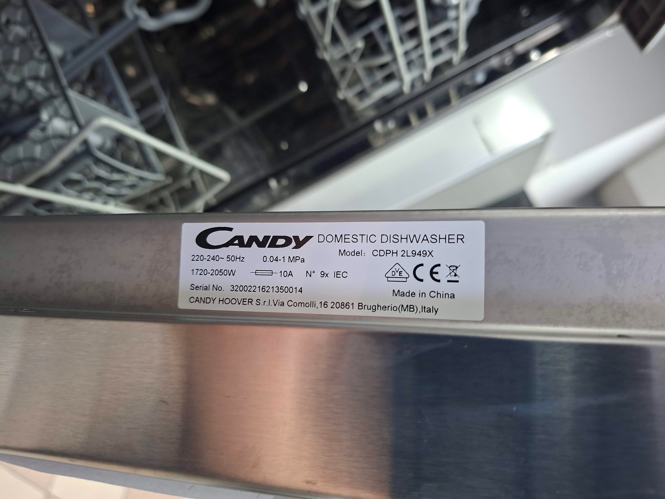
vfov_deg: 58.9
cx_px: 332
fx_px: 442
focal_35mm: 23
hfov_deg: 73.9
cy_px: 250
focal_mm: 5.54
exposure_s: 1/33
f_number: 1.8
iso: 400
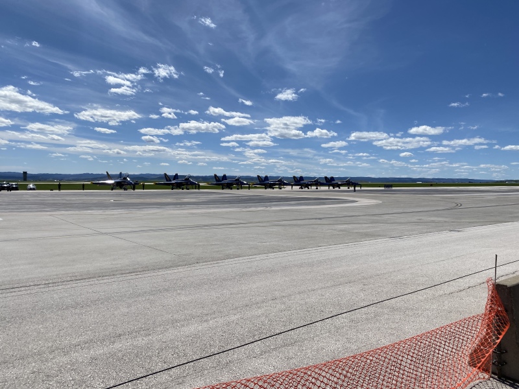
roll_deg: -0.7
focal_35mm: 26
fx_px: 390
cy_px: 194
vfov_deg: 53.1
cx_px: 260
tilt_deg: -1.3
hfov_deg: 67.3
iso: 32
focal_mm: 4.25
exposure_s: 1/7692
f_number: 1.8
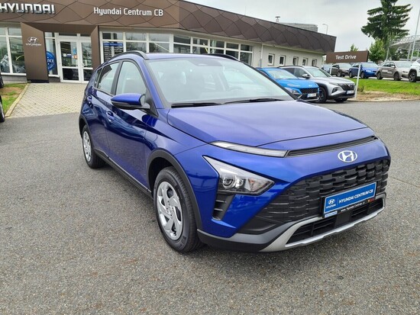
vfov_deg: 53.1
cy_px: 158
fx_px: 316
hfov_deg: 67.3
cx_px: 210
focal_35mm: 26
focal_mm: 5.4
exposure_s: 1/796
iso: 50
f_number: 1.8
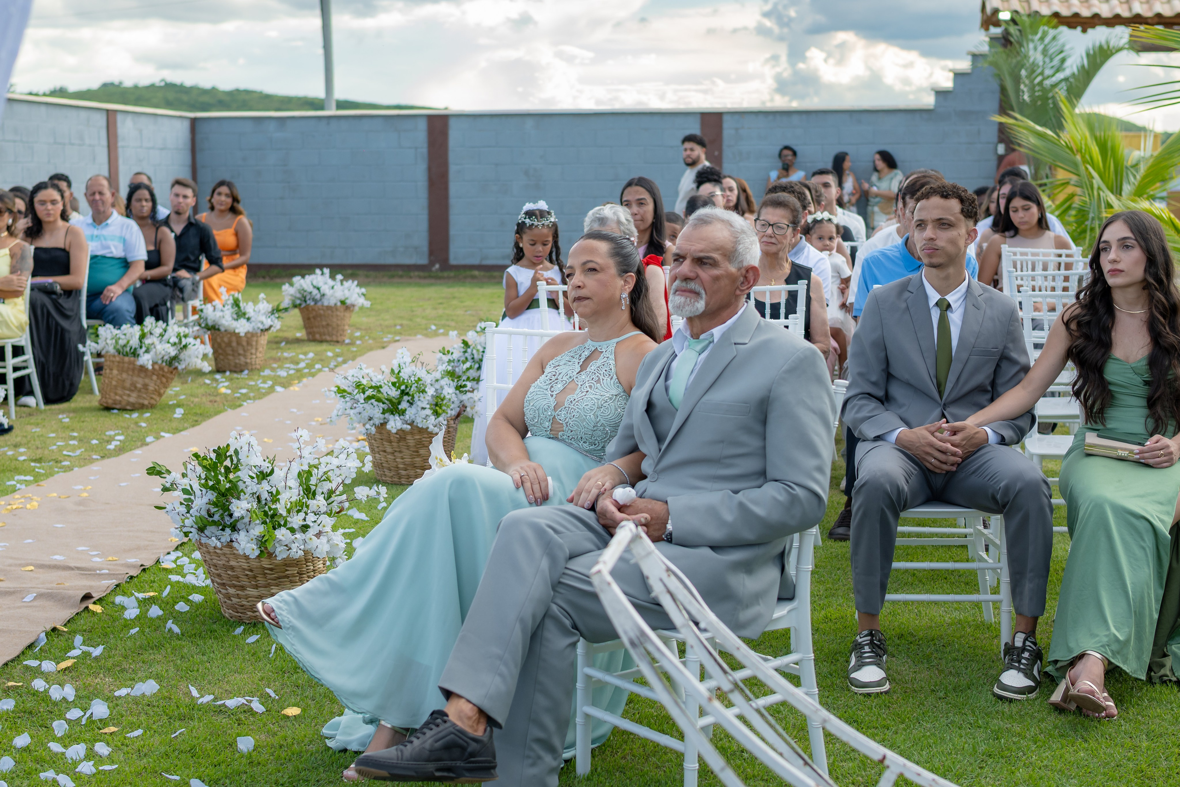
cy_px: 394
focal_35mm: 55
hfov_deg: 36.4
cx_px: 590
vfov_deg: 24.7
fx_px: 1796
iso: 125
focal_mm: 35
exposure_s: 1/640
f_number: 2.8
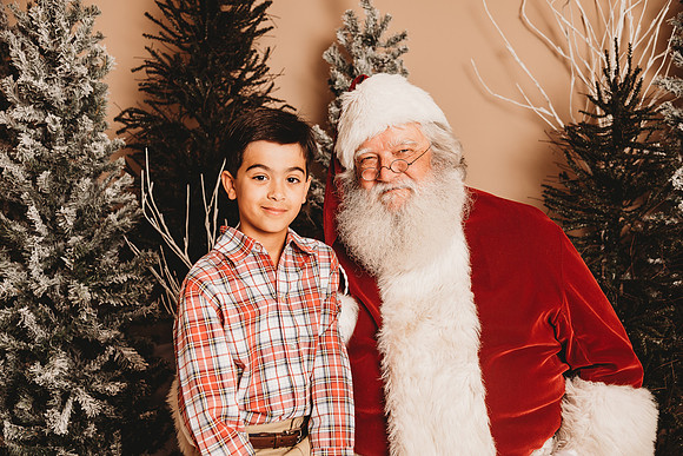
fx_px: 835
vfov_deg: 30.5
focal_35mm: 44
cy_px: 228
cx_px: 342
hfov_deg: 44.5
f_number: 4
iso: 100
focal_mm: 44
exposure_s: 1/160
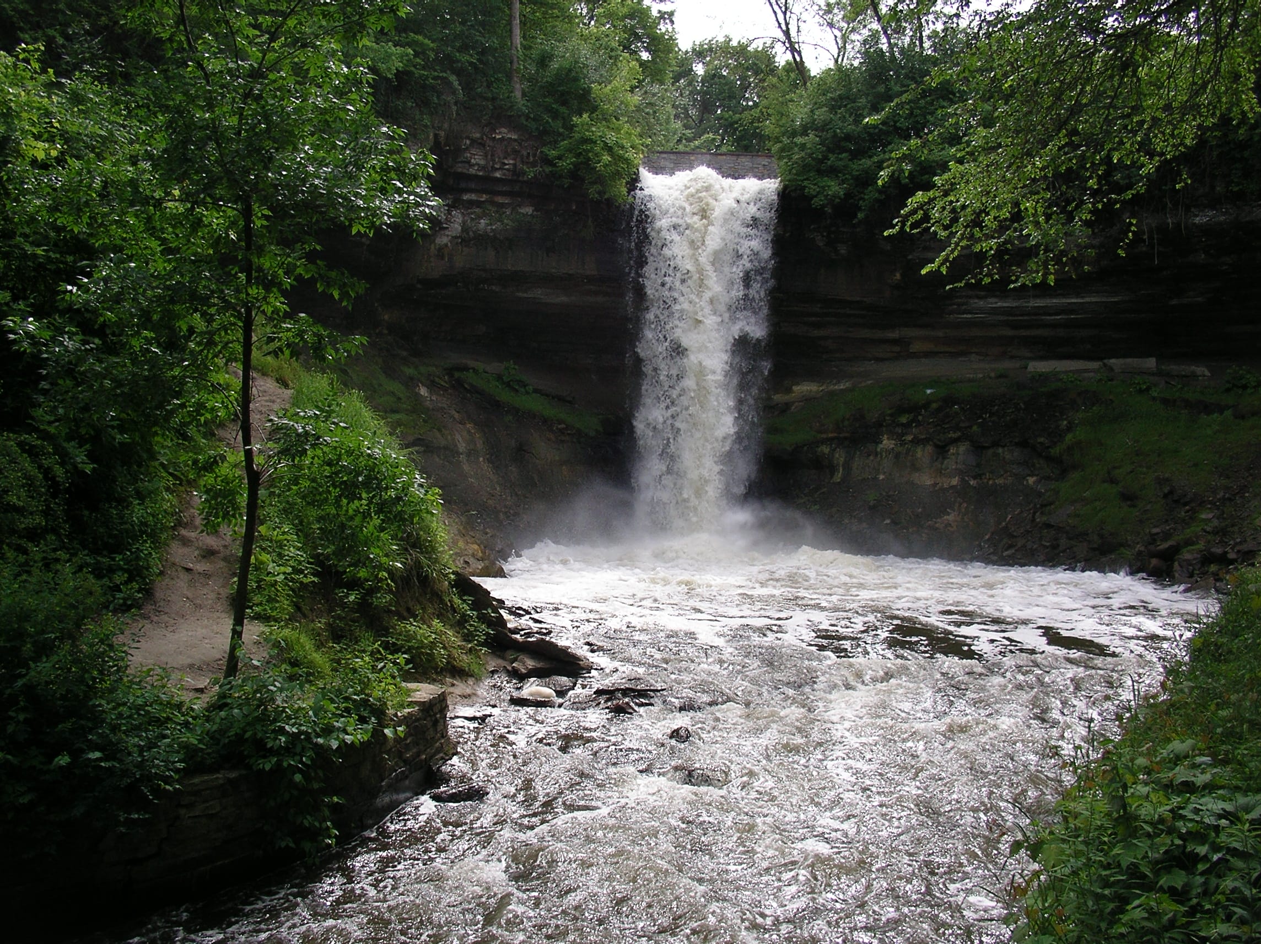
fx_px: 1347
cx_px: 630
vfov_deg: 38.6
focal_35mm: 37
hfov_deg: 50.2
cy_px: 472
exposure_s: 1/320
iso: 50
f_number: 2.8
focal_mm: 5.7
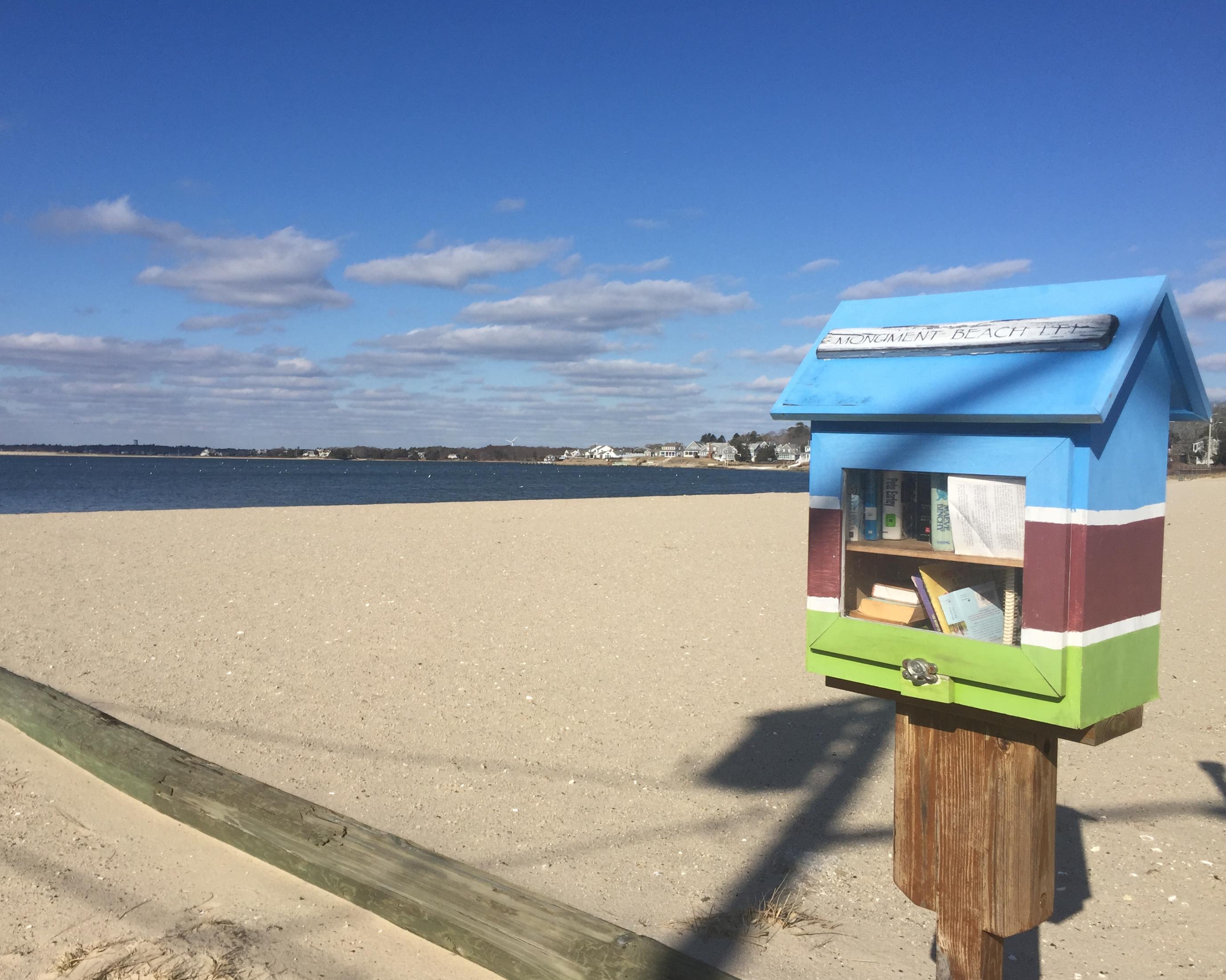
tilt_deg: -1.3
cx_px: 562
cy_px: 500
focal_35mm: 31
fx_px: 1125
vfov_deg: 47.1
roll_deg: -1.4
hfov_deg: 57.1
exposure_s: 1/3597
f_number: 2.2
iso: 32
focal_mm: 4.15
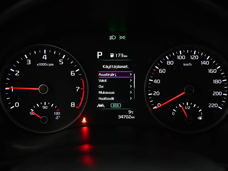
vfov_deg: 26.5
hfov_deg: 34.9
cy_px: 81
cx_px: 114
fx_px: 362
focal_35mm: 55
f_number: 4
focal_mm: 48
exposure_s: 1/25
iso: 2000
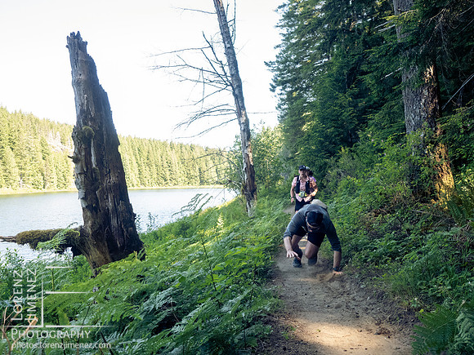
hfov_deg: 63.4
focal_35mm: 28
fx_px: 383
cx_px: 237
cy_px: 178
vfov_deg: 49.7
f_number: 2.8
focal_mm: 14
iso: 1600
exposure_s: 1/1000
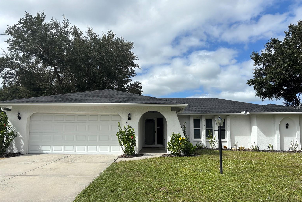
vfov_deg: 46.4
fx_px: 235
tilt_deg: +5.8
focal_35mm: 28
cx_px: 155
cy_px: 107
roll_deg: -0.3
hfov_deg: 65.5
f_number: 1.6
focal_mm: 5.96
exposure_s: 1/4630
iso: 50
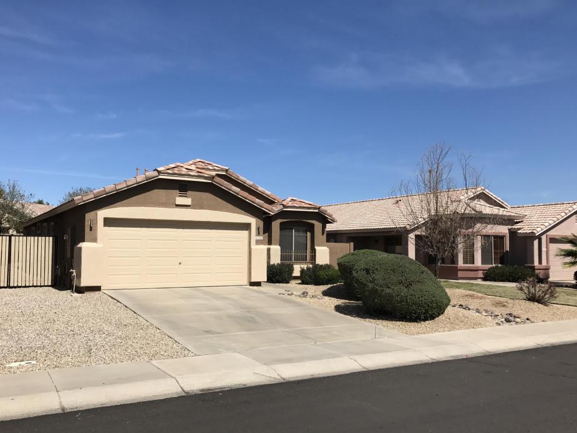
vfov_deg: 45.4
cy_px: 228
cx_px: 270
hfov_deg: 58.3
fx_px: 517
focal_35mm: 31
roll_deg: -0.6
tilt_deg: +3.8
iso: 20
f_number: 1.8
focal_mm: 3.99
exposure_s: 1/3831
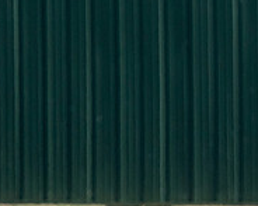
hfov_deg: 1.3
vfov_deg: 1.1
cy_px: 121
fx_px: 11158
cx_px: 399
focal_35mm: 1462
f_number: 4
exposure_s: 1/3200
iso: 320
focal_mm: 280
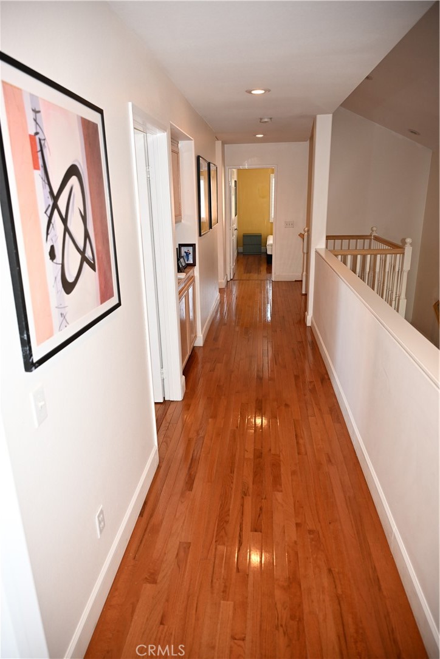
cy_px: 330
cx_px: 220
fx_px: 440
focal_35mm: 24
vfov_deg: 73.7
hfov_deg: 53.1
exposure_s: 1/60
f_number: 4
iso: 500
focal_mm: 24
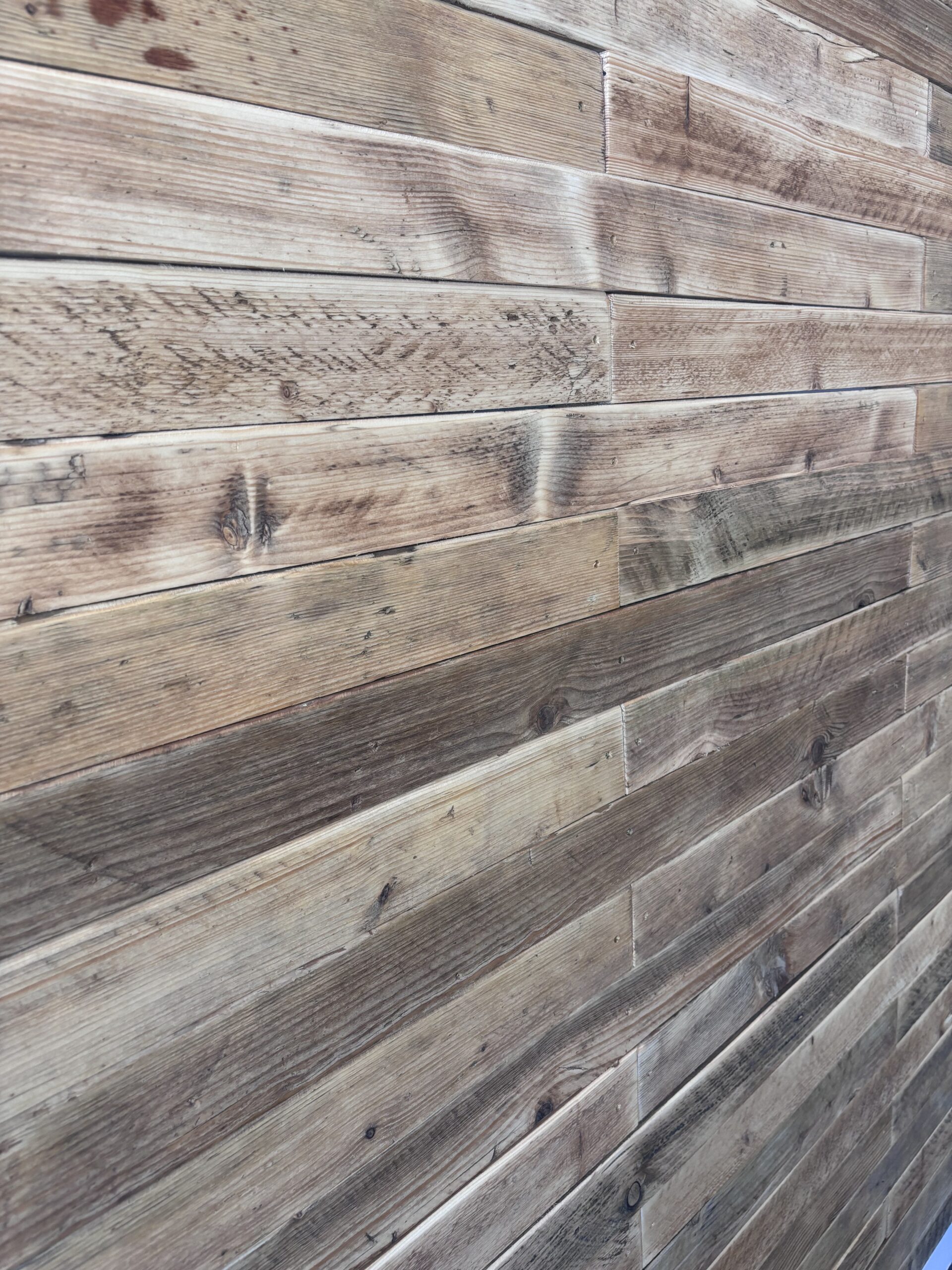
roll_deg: +3.2
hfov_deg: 53.1
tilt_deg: -13.0
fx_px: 953
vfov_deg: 67.3
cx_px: 476
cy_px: 635
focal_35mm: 26
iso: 125
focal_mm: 5.96
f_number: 1.6
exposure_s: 1/50
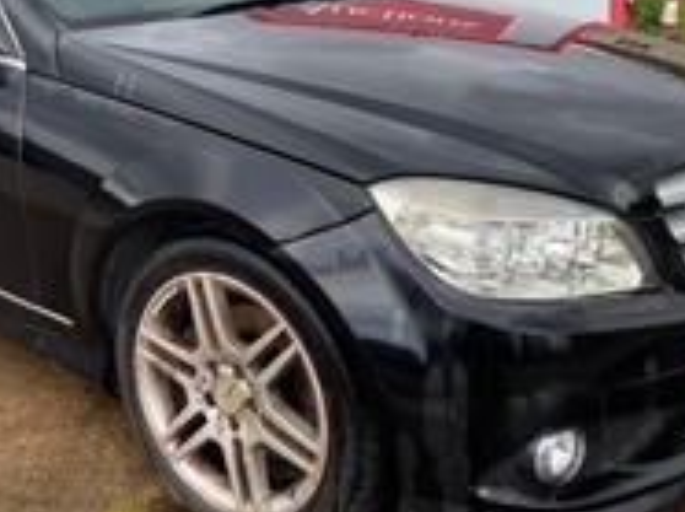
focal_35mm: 49
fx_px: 968
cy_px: 173
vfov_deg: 29.4
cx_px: 258
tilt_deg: -13.1
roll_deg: +4.2
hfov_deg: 38.7
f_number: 1.8
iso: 32
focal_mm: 4.25
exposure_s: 1/565
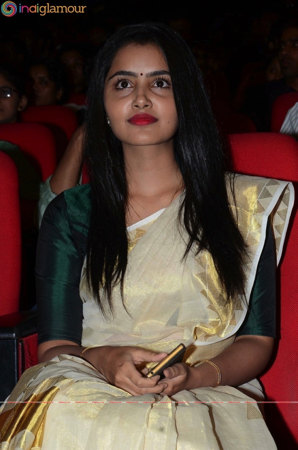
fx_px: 1234
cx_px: 149
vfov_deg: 20.6
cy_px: 225
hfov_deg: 13.8
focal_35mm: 99
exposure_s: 1/125
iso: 500
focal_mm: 66
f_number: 9
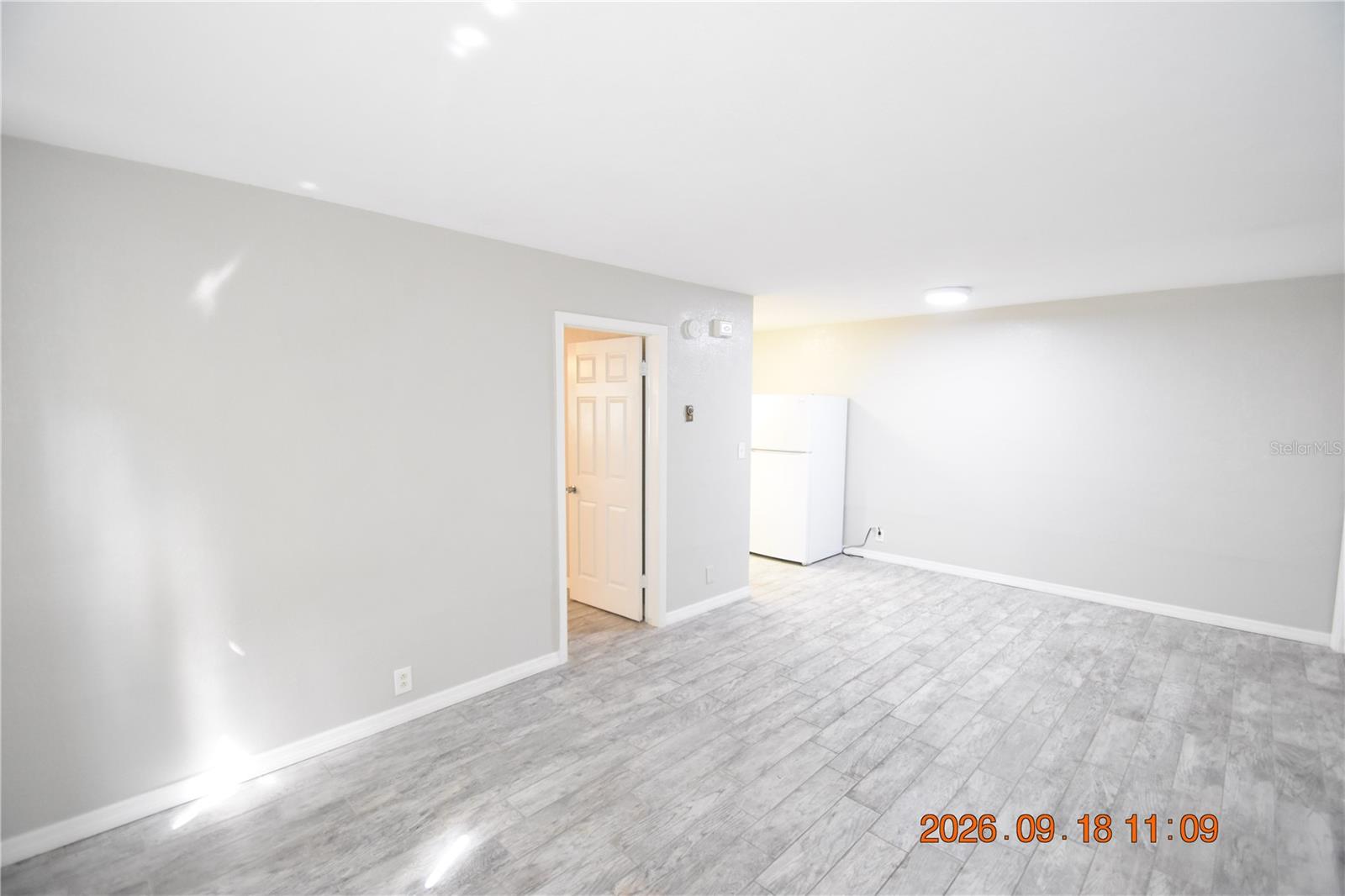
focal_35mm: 15
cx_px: 672
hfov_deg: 100.4
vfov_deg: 77.3
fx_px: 560
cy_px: 448
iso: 2200
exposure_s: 1/60
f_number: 3.5
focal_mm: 10
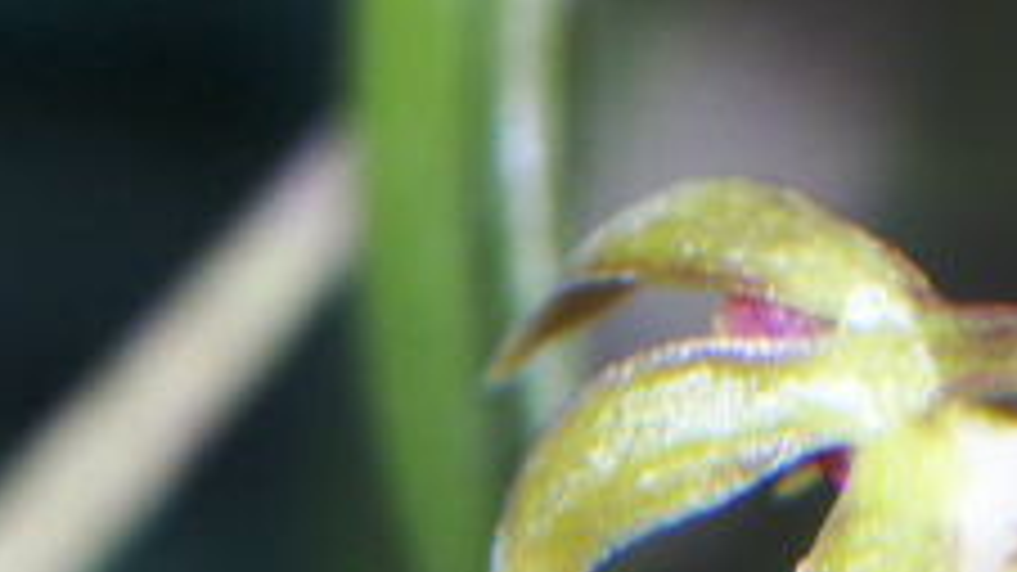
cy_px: -743
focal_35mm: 767
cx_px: 994
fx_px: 20679
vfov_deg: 1.6
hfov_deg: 2.8
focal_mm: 50.48
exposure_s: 1/180
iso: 100
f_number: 5.6
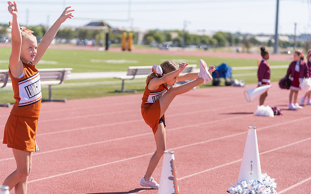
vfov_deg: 13.2
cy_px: 103
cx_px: 156
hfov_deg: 21.0
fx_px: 839
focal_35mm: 99
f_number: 2.8
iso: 100
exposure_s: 1/2000
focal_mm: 96
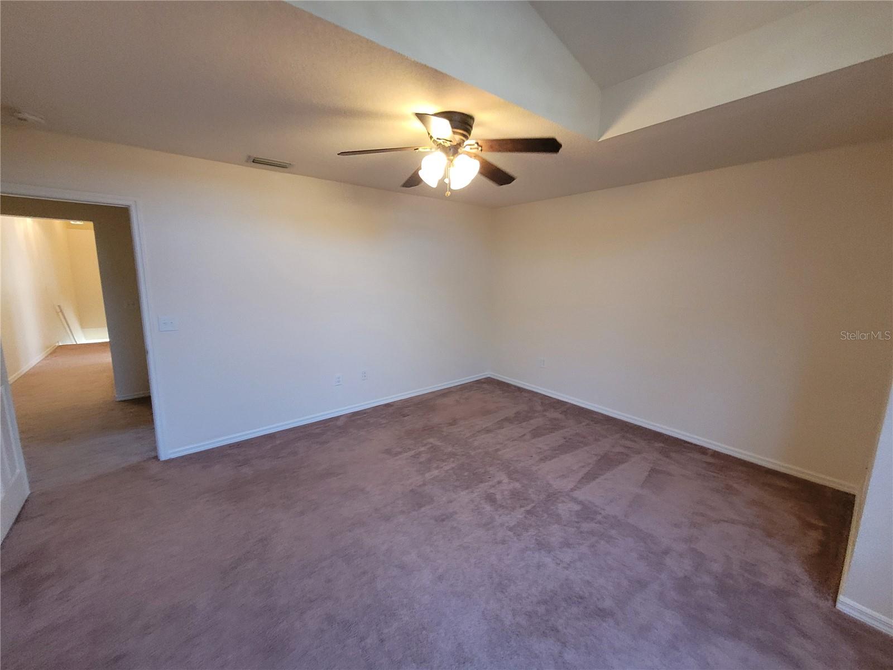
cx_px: 446
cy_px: 335
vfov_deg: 89.9
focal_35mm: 13
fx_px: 335
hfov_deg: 106.2
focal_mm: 1.74
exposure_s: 1/40
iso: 320
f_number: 2.2
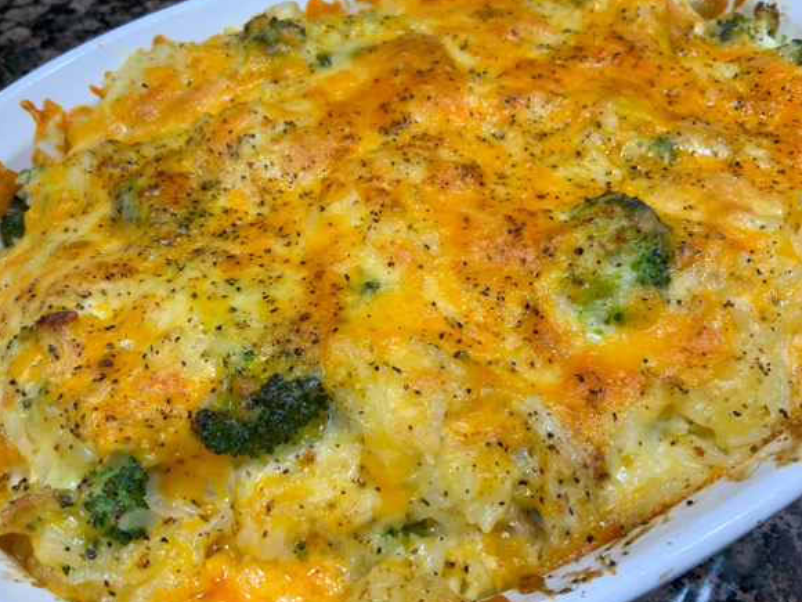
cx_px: 372
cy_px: 278
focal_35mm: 32
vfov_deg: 44.1
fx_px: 741
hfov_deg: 56.8
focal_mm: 3
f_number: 1.8
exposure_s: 1/120
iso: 64
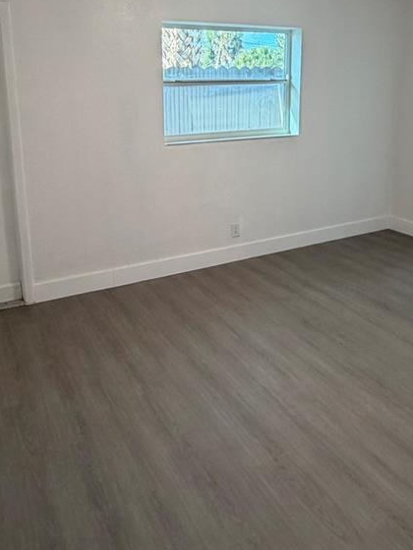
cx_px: 205
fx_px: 477
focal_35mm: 30
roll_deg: +0.3
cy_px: 183
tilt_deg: -11.6
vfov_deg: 58.6
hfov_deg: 46.8
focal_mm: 2.22
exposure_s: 1/60
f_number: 2.2
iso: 160
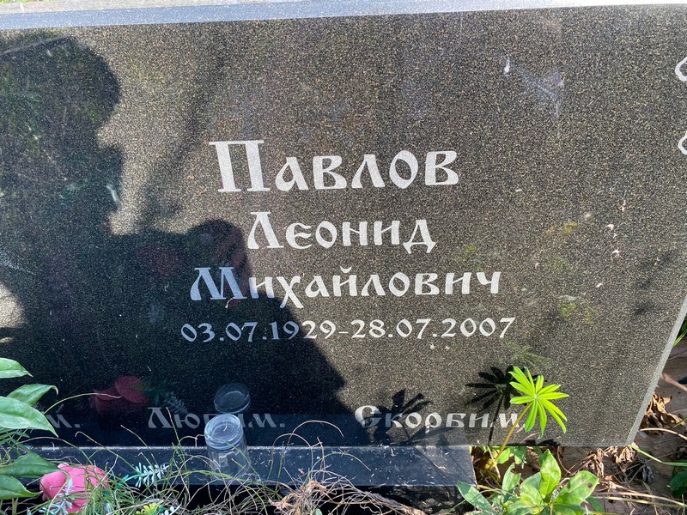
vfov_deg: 53.1
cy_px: 258
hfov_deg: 67.3
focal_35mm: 26
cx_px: 344
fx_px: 516
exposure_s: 1/274
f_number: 1.8
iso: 32
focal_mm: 4.25
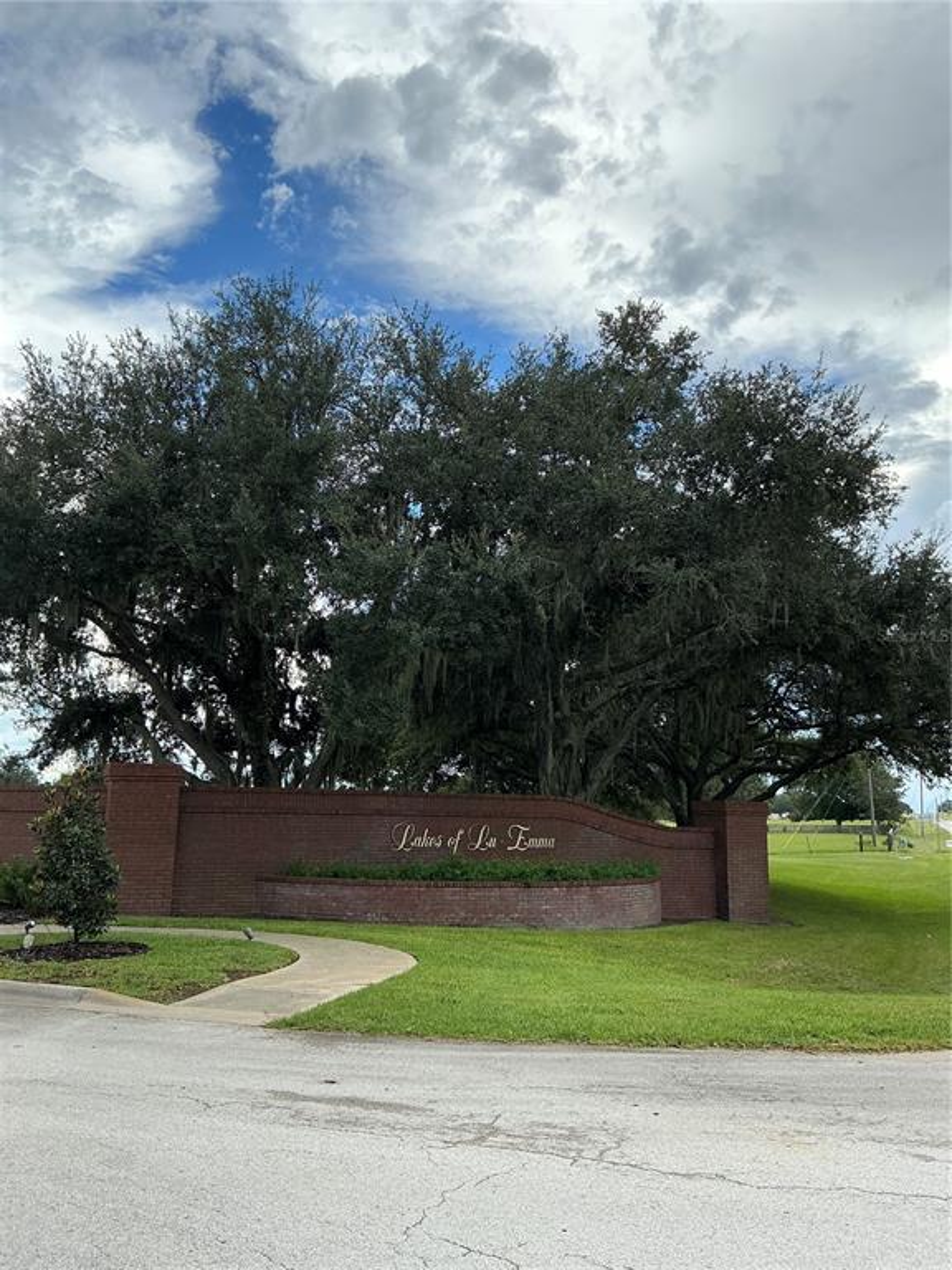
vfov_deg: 63.4
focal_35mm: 28
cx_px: 476
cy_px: 635
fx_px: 1027
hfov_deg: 49.7
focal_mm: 3
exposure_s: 1/804
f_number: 1.8
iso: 25
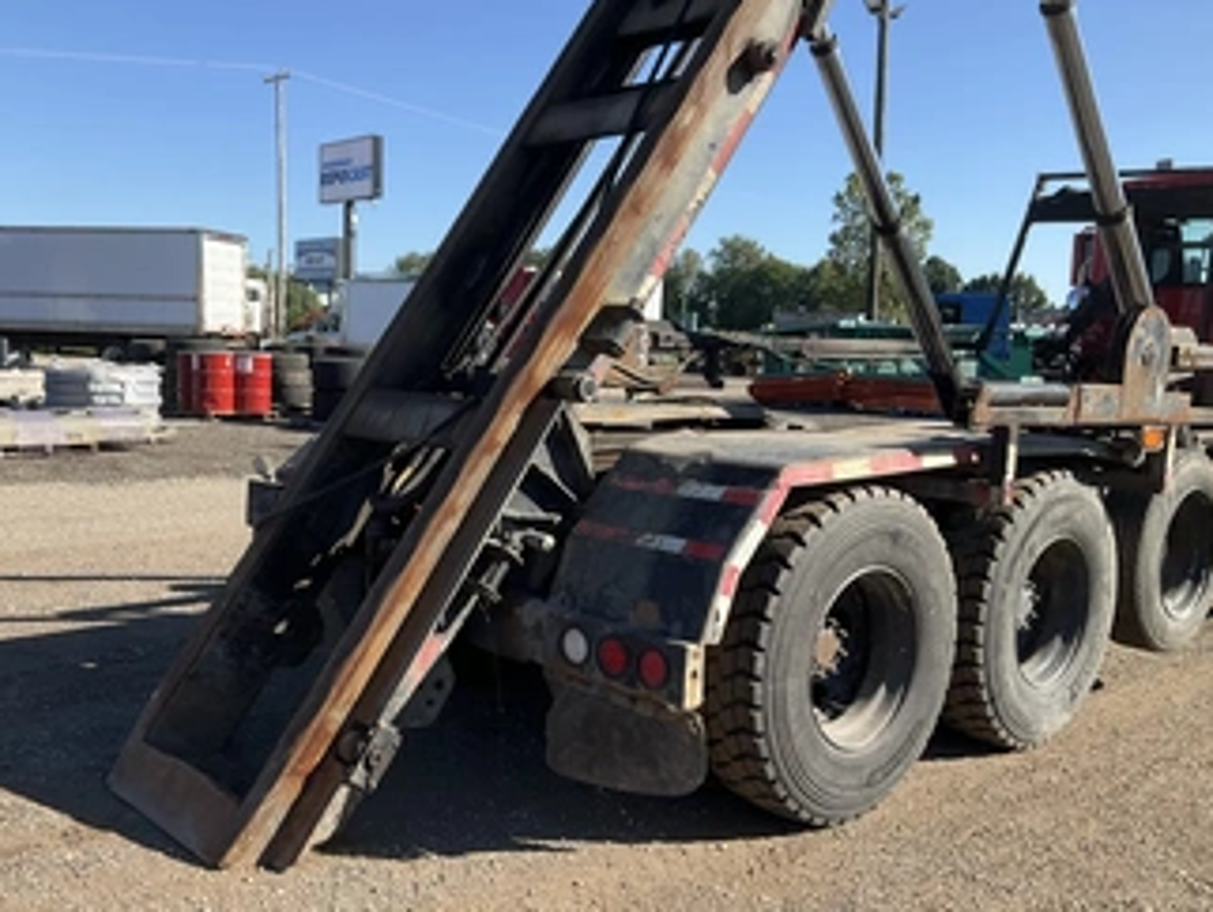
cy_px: 513
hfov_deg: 51.0
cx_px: 497
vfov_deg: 39.6
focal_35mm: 36
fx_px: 1262
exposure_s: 1/1121
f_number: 1.8
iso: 25
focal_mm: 3
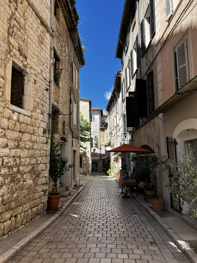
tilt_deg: +8.8
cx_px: 98
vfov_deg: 67.3
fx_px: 197
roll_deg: +0.4
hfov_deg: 53.1
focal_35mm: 26
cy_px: 132
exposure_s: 1/1575
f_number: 1.5
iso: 50
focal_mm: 5.7
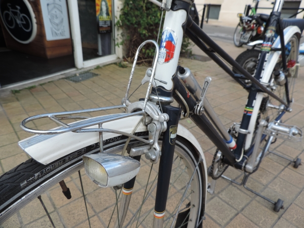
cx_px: 152
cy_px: 114
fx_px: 211
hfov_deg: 71.6
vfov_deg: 56.8
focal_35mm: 24
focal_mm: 4.3
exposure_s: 1/400
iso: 80
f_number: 3
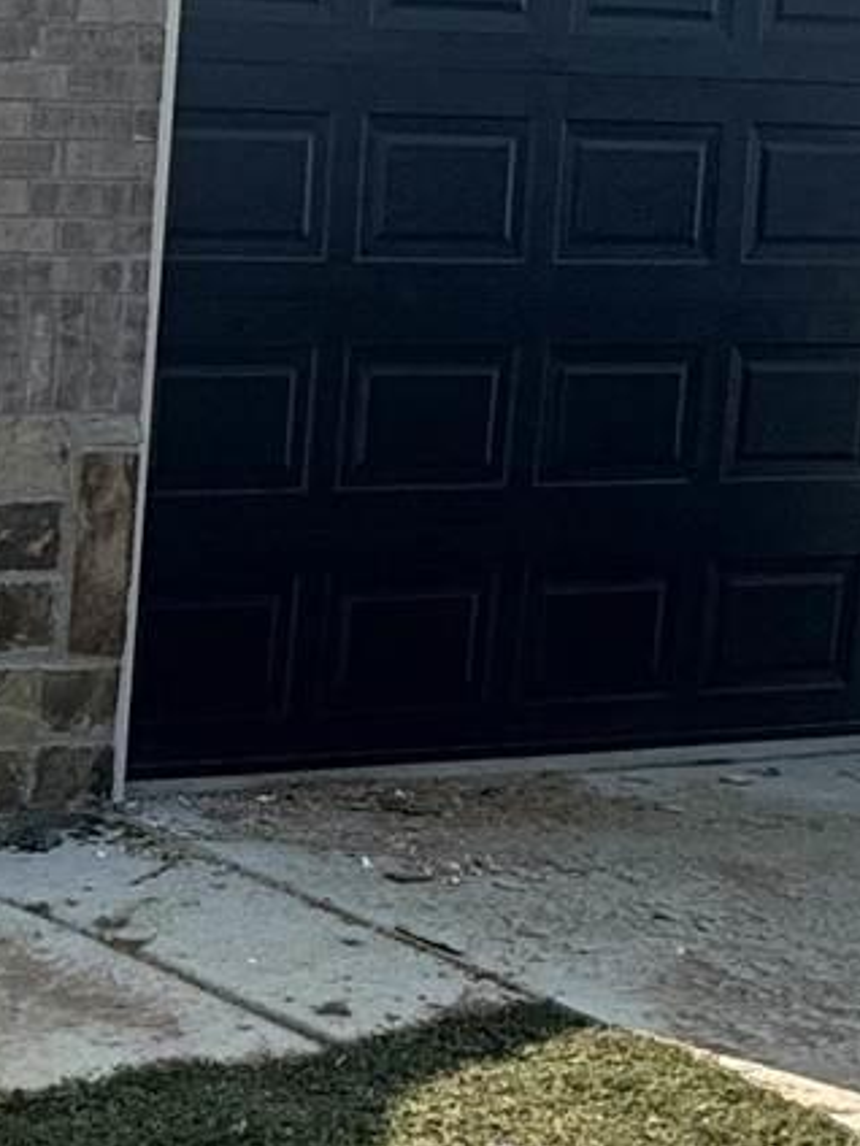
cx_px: -1055
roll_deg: +0.5
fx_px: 2518
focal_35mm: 76
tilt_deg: -7.6
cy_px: 595
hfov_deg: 14.5
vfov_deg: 25.7
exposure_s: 1/1143
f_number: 2.2
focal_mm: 2.22
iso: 50
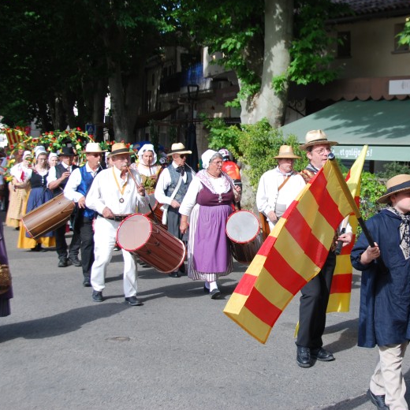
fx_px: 854
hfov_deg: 26.6
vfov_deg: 27.0
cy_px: 176
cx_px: 316
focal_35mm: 64
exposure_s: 1/160
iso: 100
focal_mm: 29
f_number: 6.3
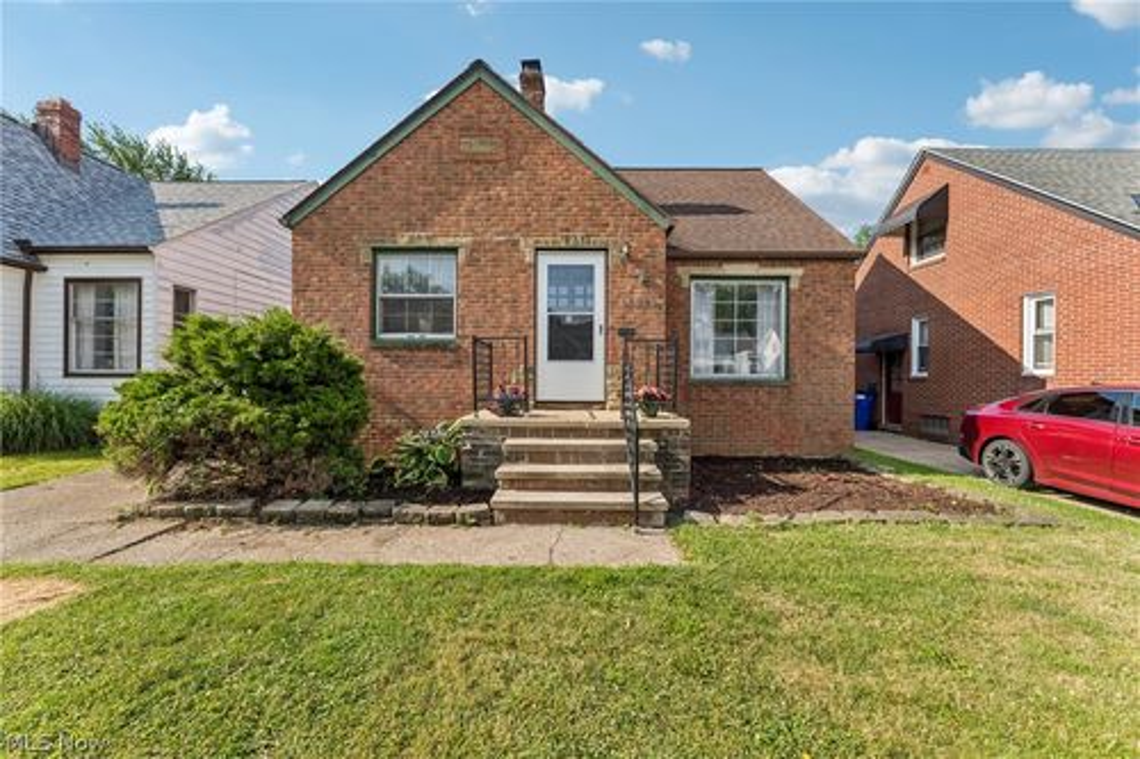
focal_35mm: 14
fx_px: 443
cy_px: 380
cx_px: 570
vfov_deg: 81.2
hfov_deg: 104.3
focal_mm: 14
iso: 200
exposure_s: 1/200
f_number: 9
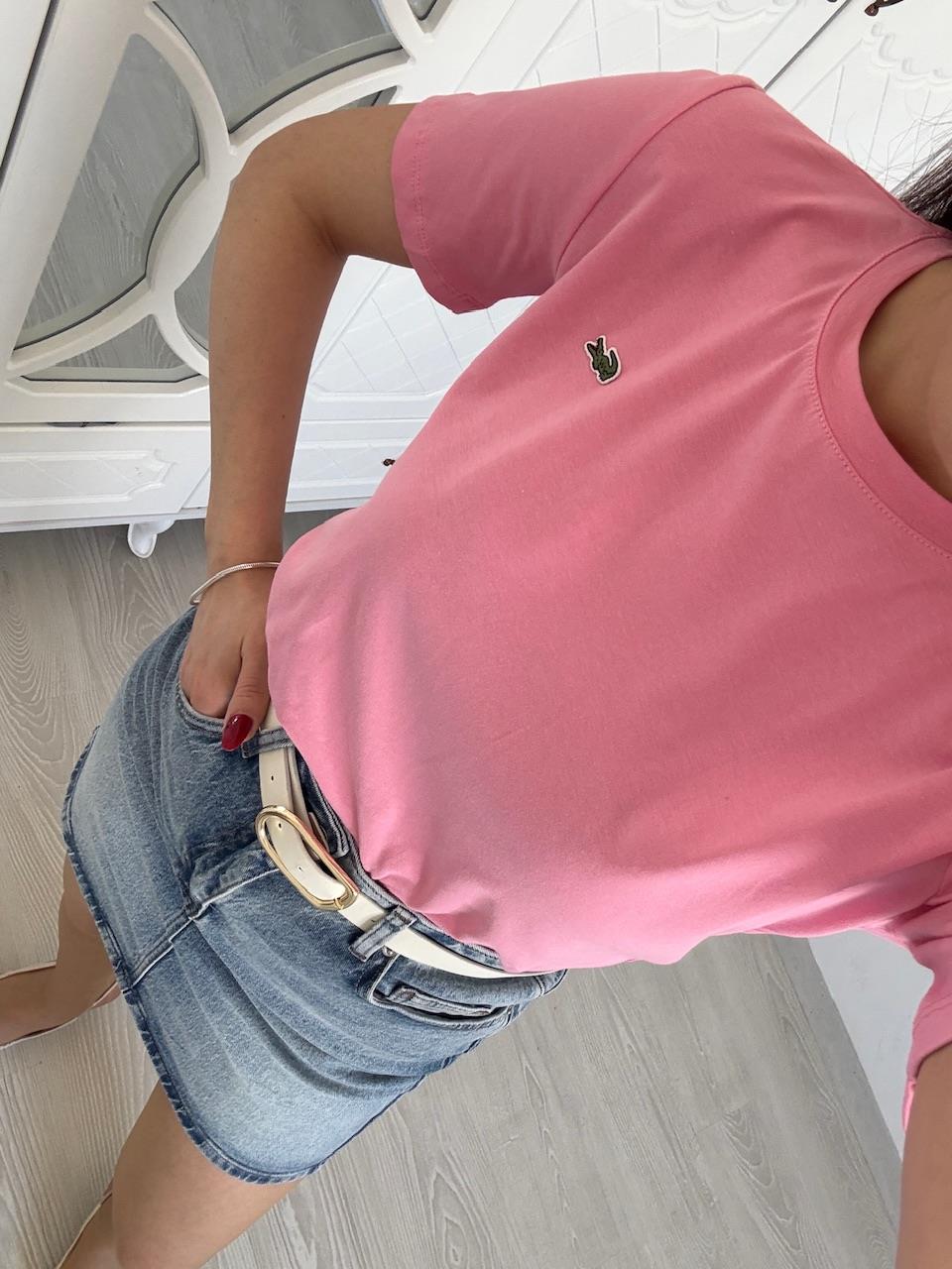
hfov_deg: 46.8
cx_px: 476
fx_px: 1100
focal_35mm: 30
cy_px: 634
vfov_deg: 60.0
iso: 80
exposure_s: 1/103
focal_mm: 2.69
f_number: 1.9
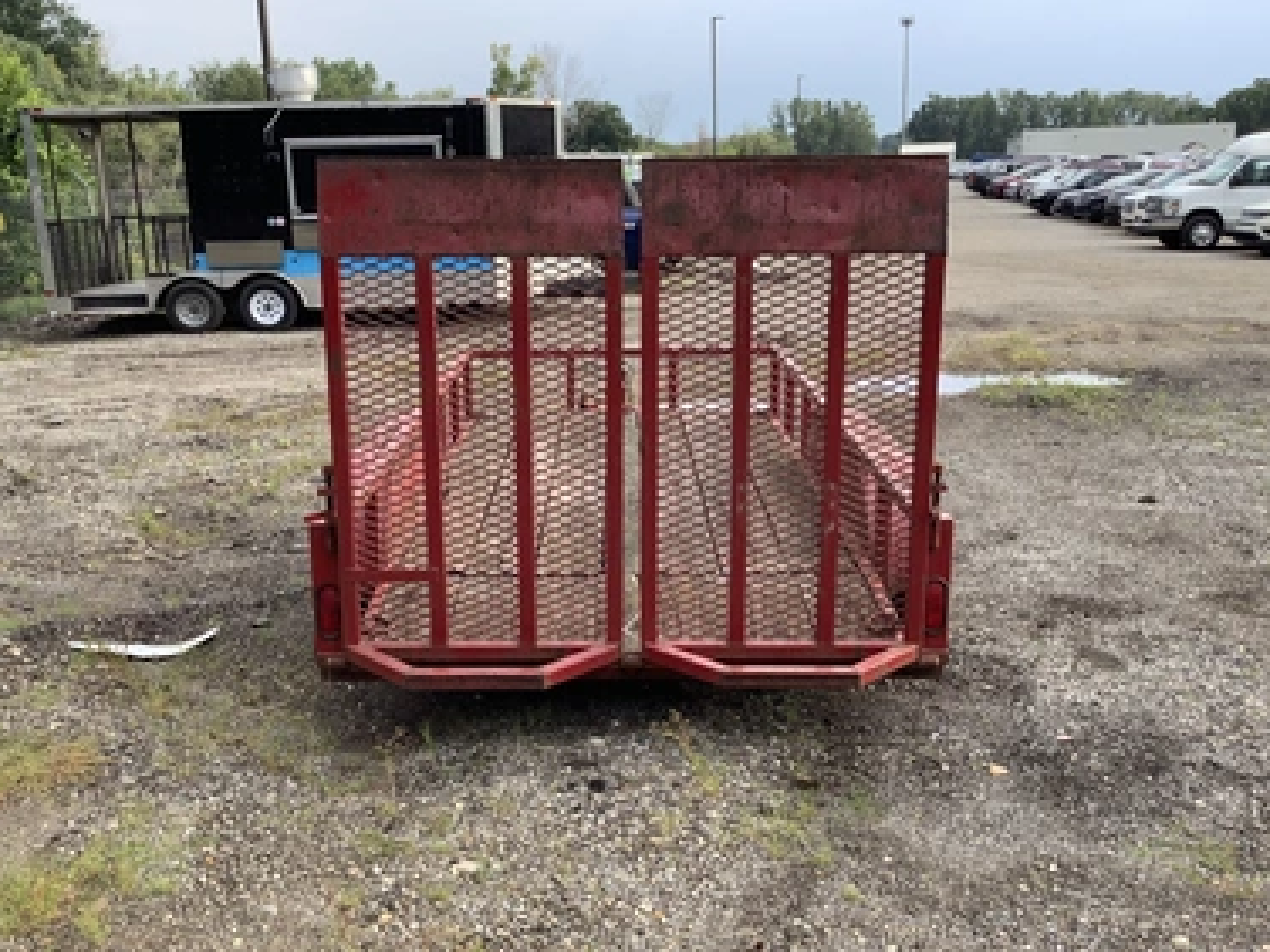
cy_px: 473
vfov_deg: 42.9
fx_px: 1211
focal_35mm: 33
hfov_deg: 55.3
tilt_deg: -14.1
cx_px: 611
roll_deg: +1.7
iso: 25
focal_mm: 3.3
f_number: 2.4
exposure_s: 1/120
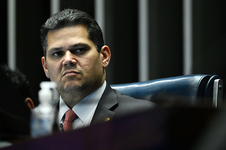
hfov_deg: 5.2
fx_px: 2506
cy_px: 75
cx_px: 113
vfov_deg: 3.4
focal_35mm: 400
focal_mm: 400
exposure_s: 1/320
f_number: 4.5
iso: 8000
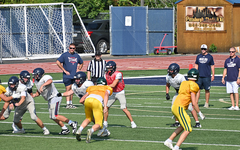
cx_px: 120
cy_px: 70
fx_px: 3016
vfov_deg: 2.9
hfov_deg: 4.6
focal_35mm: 461
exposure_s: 1/800
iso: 100
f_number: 5.6
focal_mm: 300
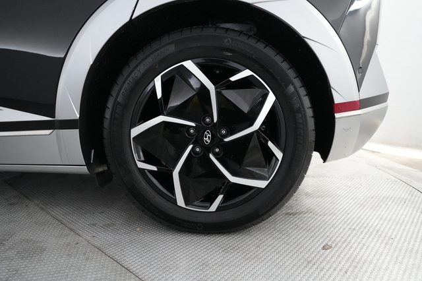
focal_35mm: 24
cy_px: 140
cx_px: 211
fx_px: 281
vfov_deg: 53.1
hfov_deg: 73.8
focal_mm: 24
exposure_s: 1/160
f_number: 2.8
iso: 5000
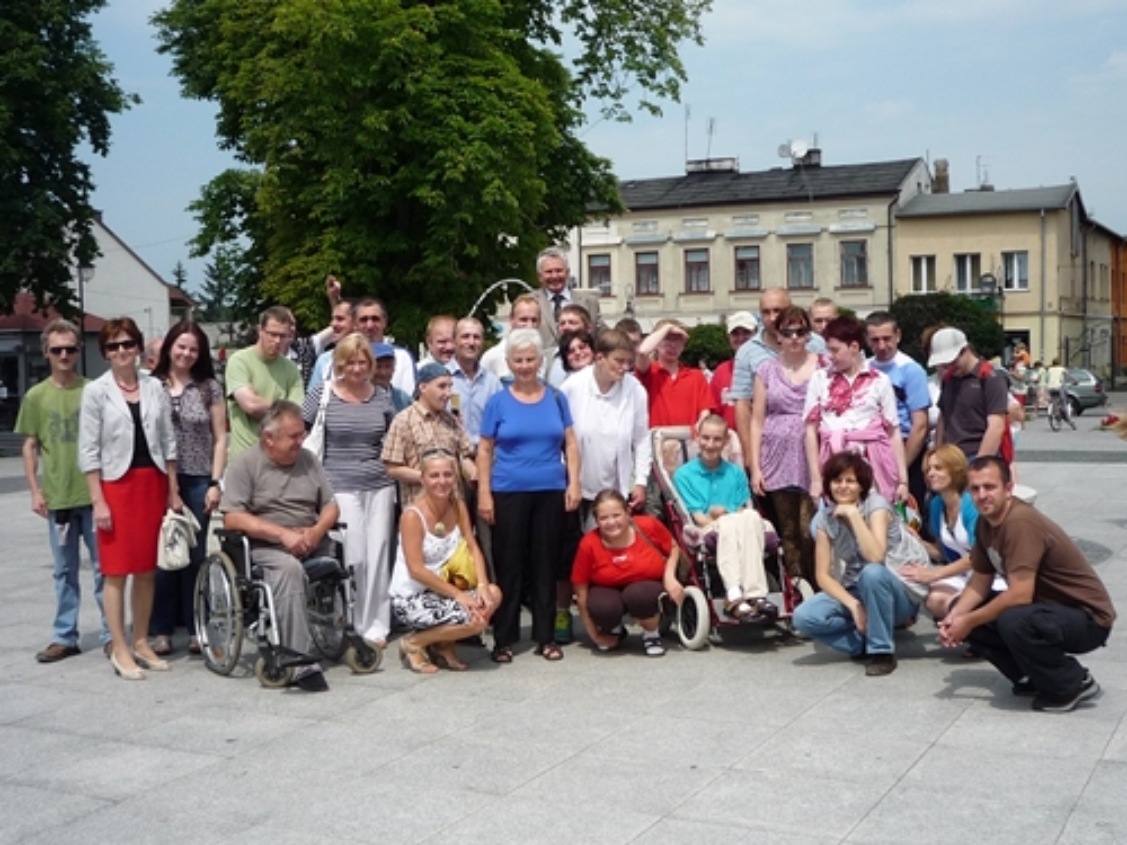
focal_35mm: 42
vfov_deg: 34.3
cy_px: 422
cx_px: 564
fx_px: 1367
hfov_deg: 44.8
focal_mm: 5.3
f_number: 5.6
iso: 100
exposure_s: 1/500
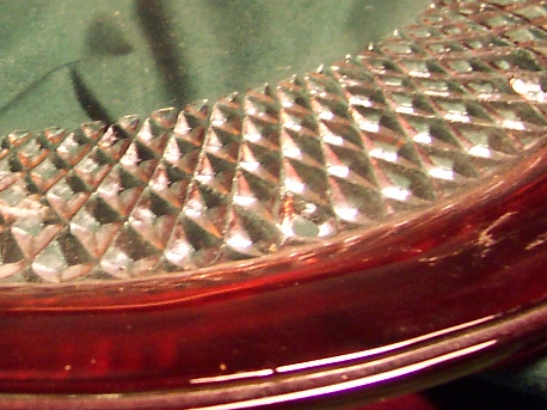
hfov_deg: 19.8
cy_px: 29
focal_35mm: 97
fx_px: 1532
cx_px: 35
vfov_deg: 15.0
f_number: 2.8
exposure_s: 1/30
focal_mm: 5.6
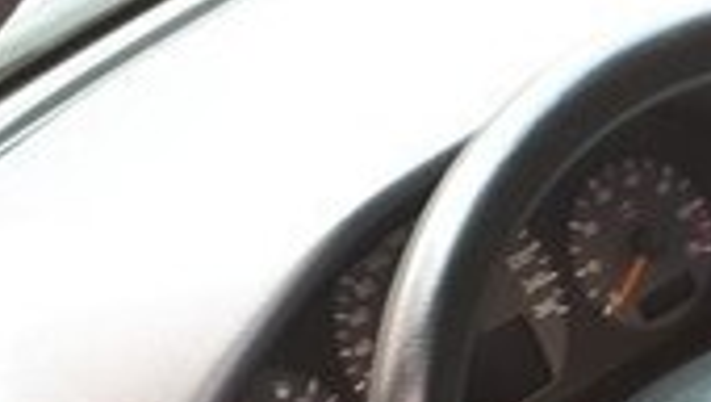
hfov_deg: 17.1
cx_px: 1033
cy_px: 764
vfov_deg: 10.0
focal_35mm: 114
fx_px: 2151
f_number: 1.9
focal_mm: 3.6
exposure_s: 1/33
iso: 80
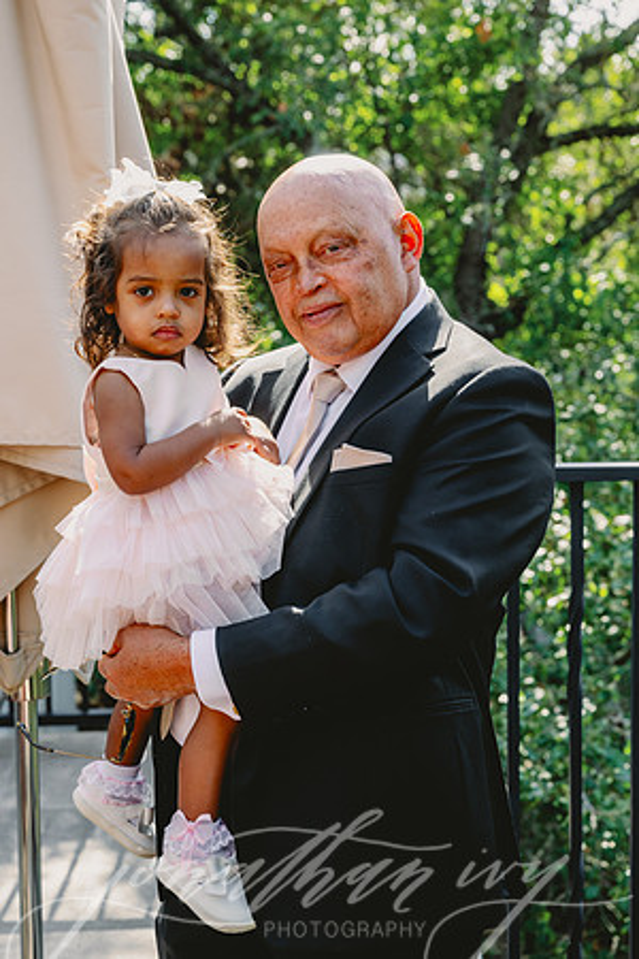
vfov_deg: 31.9
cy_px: 480
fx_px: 1677
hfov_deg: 21.6
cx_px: 320
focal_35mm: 63
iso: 200
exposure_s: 1/400
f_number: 5.6
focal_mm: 63
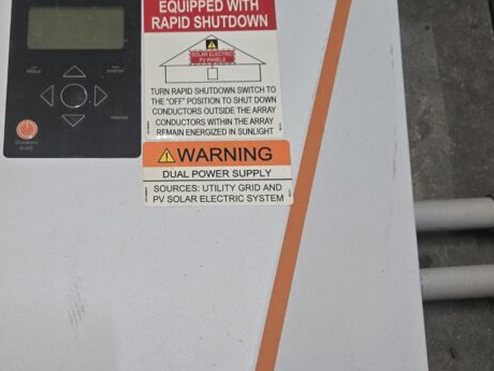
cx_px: 111
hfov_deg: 44.9
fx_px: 571
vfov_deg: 35.9
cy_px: 213
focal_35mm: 40
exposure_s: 1/120
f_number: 1.8
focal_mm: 5.4
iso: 250
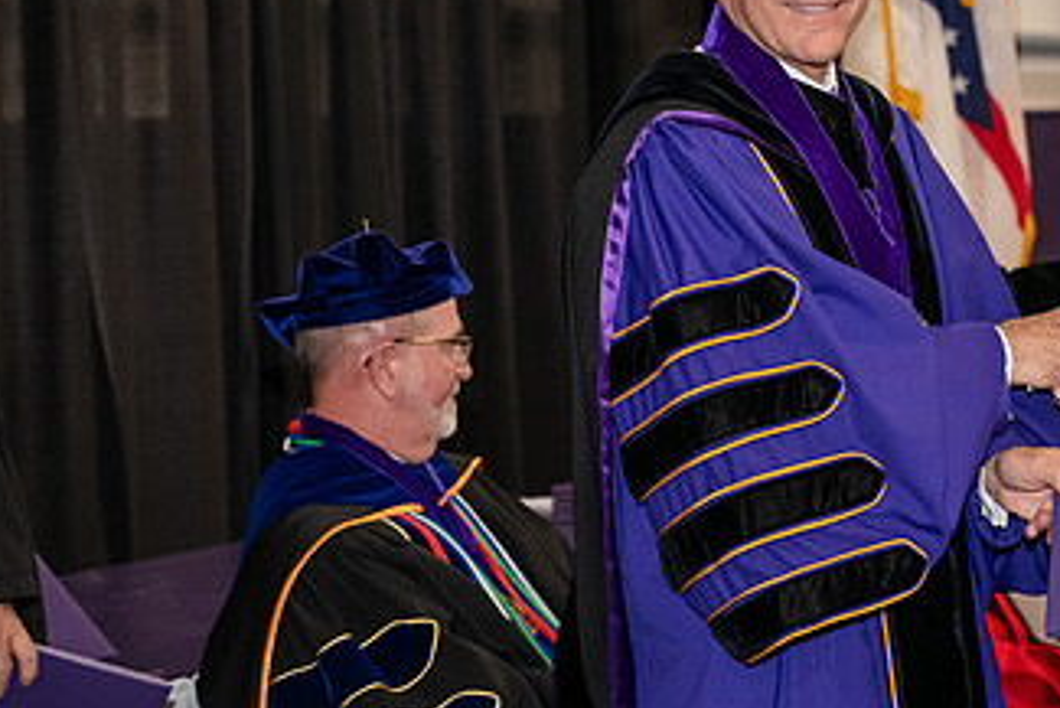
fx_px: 3682
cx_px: 923
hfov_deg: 16.2
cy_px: 194
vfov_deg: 11.0
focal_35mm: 125
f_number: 5
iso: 2500
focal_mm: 70
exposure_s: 1/200
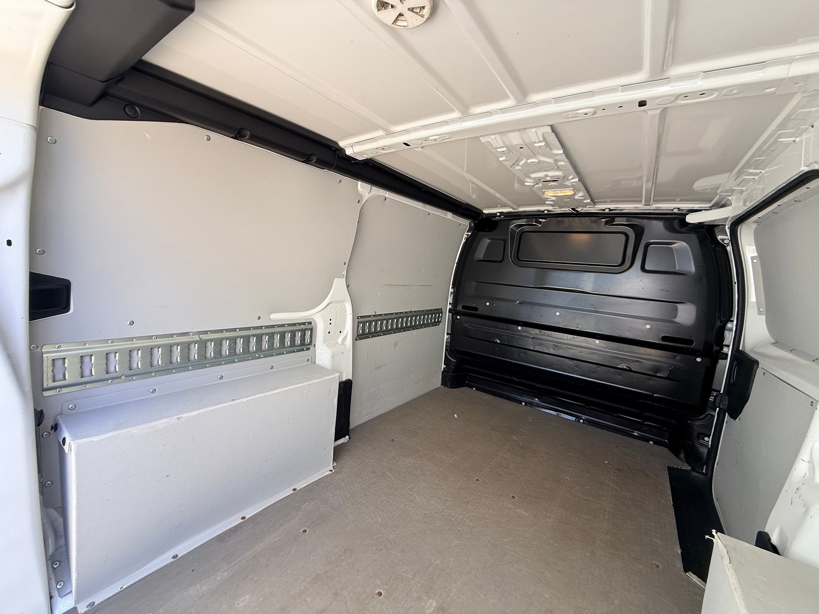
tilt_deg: -6.6
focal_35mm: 14
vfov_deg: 85.7
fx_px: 331
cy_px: 307
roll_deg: -3.8
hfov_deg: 102.1
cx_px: 410
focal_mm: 2.22
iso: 80
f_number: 2.2
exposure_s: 1/99
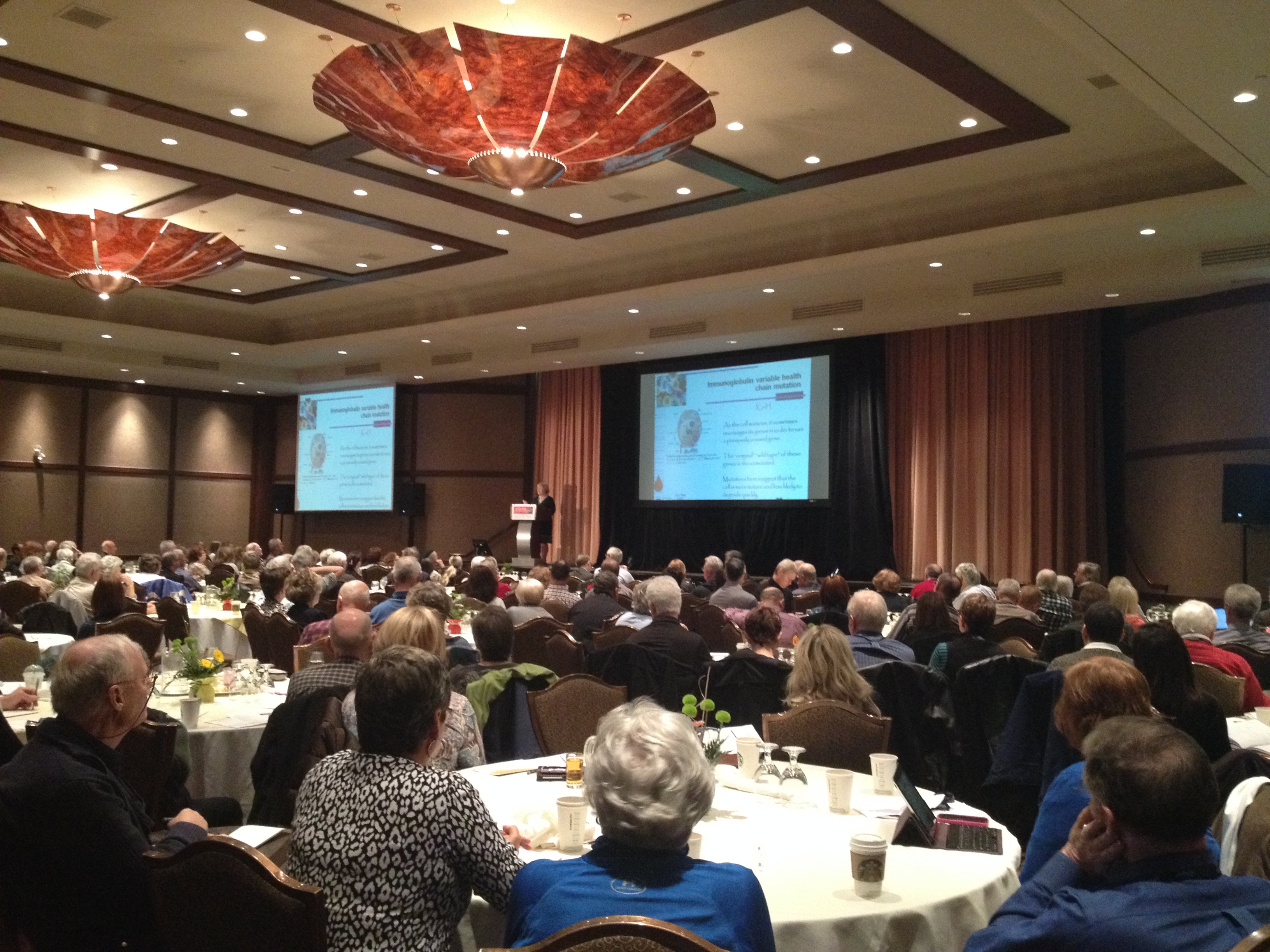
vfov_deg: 40.7
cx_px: 635
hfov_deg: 52.6
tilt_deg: +1.8
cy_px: 476
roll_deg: -0.9
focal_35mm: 35
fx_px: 1284
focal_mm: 4.28
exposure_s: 1/15
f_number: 2.4
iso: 400
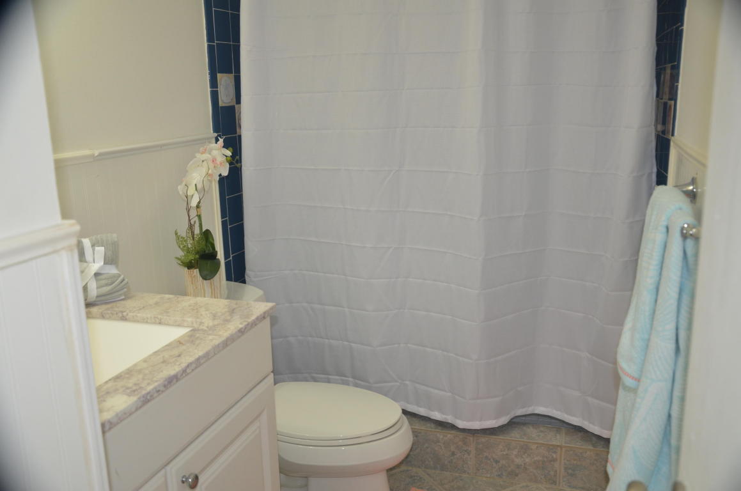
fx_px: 678
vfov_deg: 39.8
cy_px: 246
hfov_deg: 57.3
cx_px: 370
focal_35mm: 33
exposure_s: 1/60
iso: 560
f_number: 3.8
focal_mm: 22
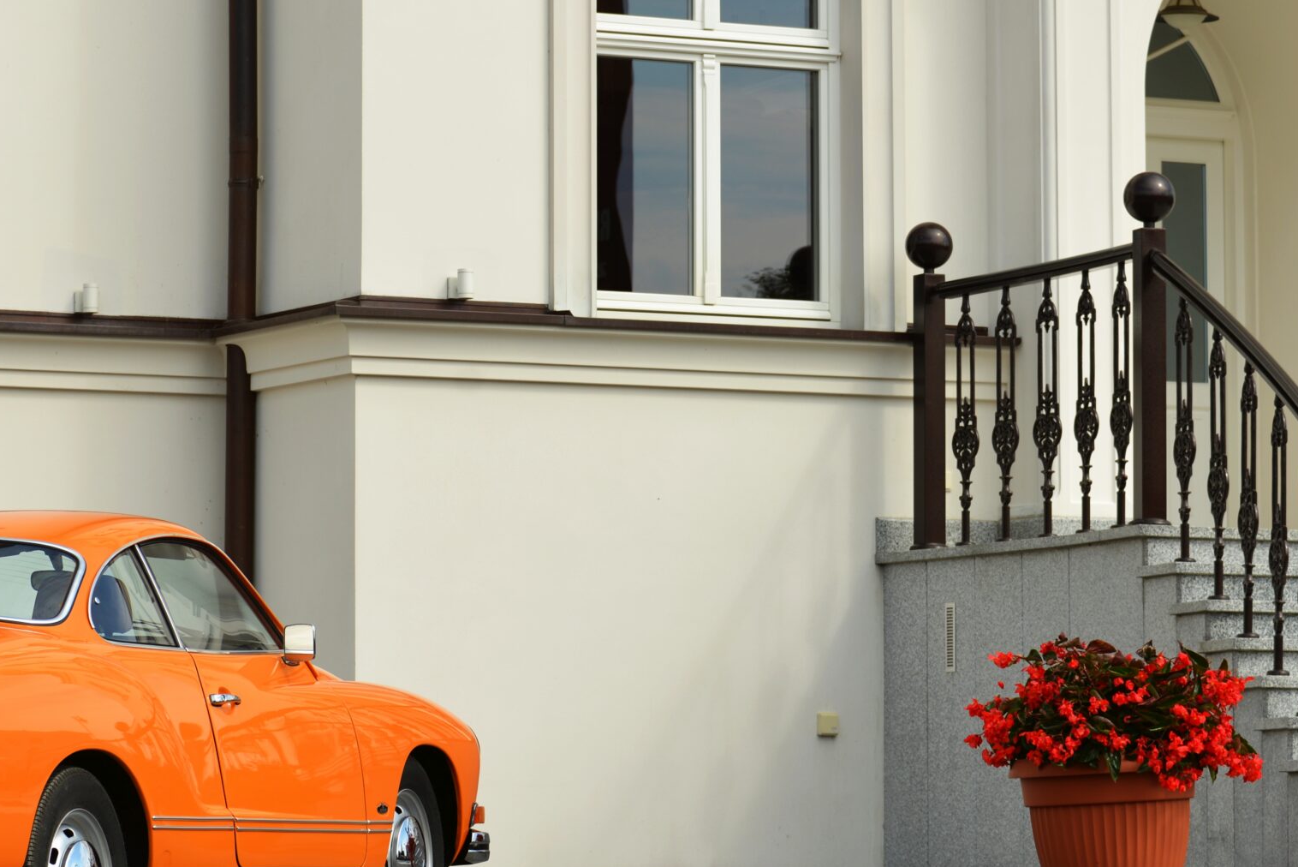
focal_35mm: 152
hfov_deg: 13.5
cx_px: 389
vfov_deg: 9.0
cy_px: 361
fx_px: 5482
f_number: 5.6
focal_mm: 90
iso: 100
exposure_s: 1/500
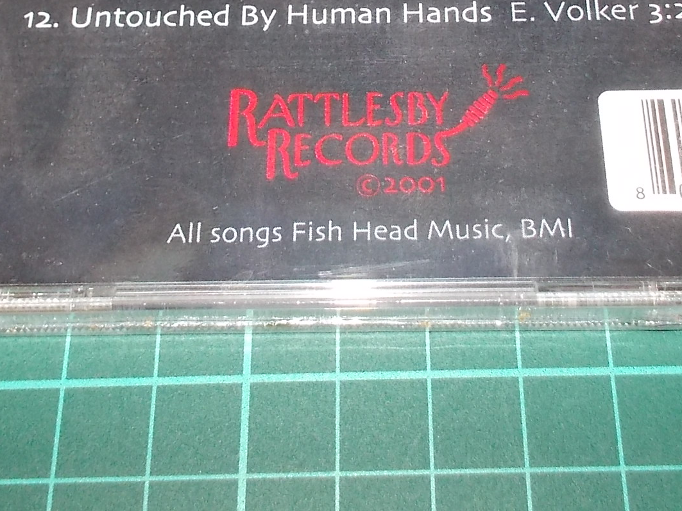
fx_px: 1221
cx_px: 377
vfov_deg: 22.5
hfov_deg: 31.2
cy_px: -35
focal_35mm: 62
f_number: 3.3
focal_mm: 4.1
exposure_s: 1/30
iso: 200
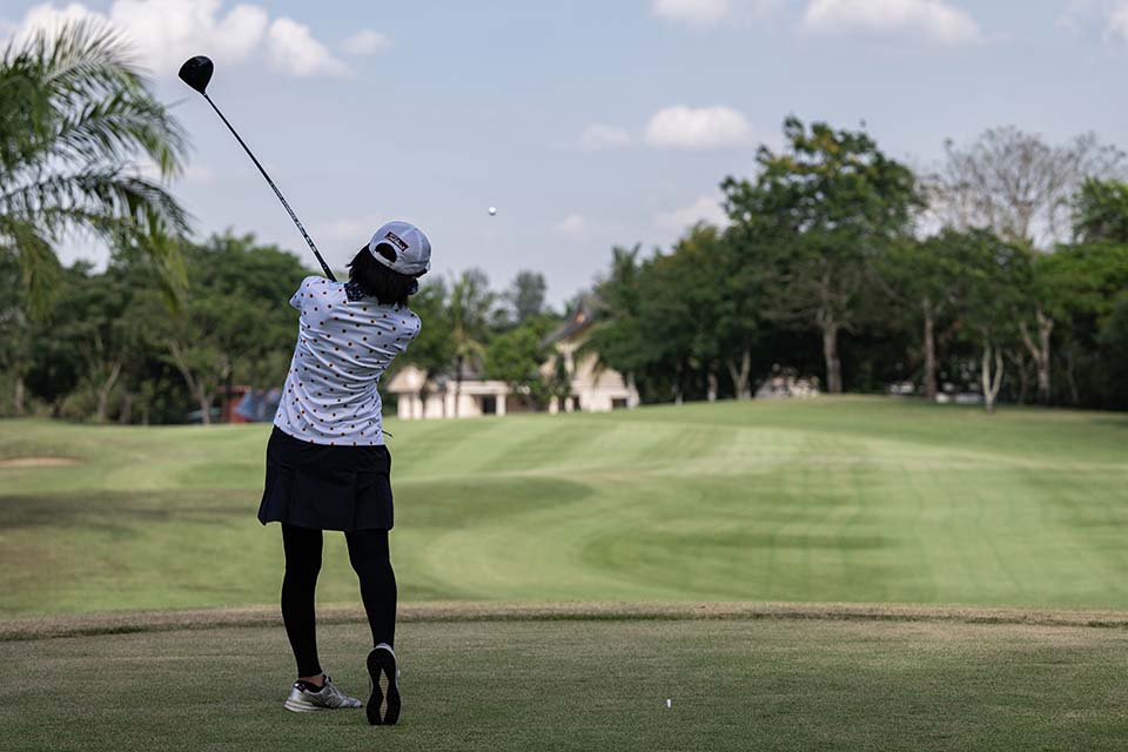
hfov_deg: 25.7
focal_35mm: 79
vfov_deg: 17.3
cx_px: 564
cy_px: 376
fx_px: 2475
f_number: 3.2
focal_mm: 79
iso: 280
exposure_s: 1/2500
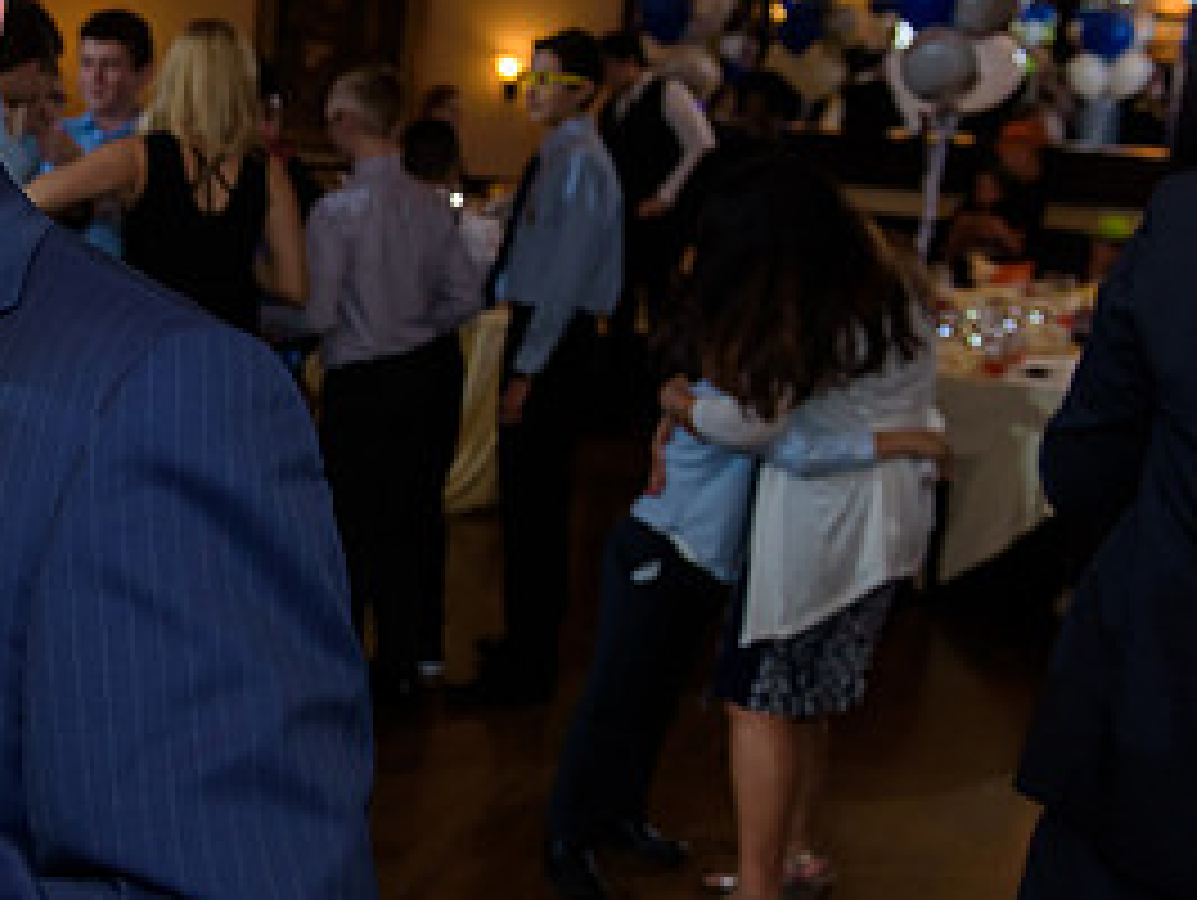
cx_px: 63
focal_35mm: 65
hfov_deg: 28.4
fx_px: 2250
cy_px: 452
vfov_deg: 22.6
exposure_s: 1/125
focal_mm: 31
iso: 1250
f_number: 3.2
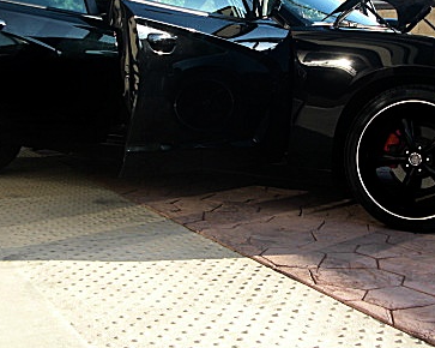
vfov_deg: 24.4
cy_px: 109
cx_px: 260
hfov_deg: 30.4
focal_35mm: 62
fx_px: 798
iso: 50
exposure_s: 1/250
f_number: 2.8
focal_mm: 6.3
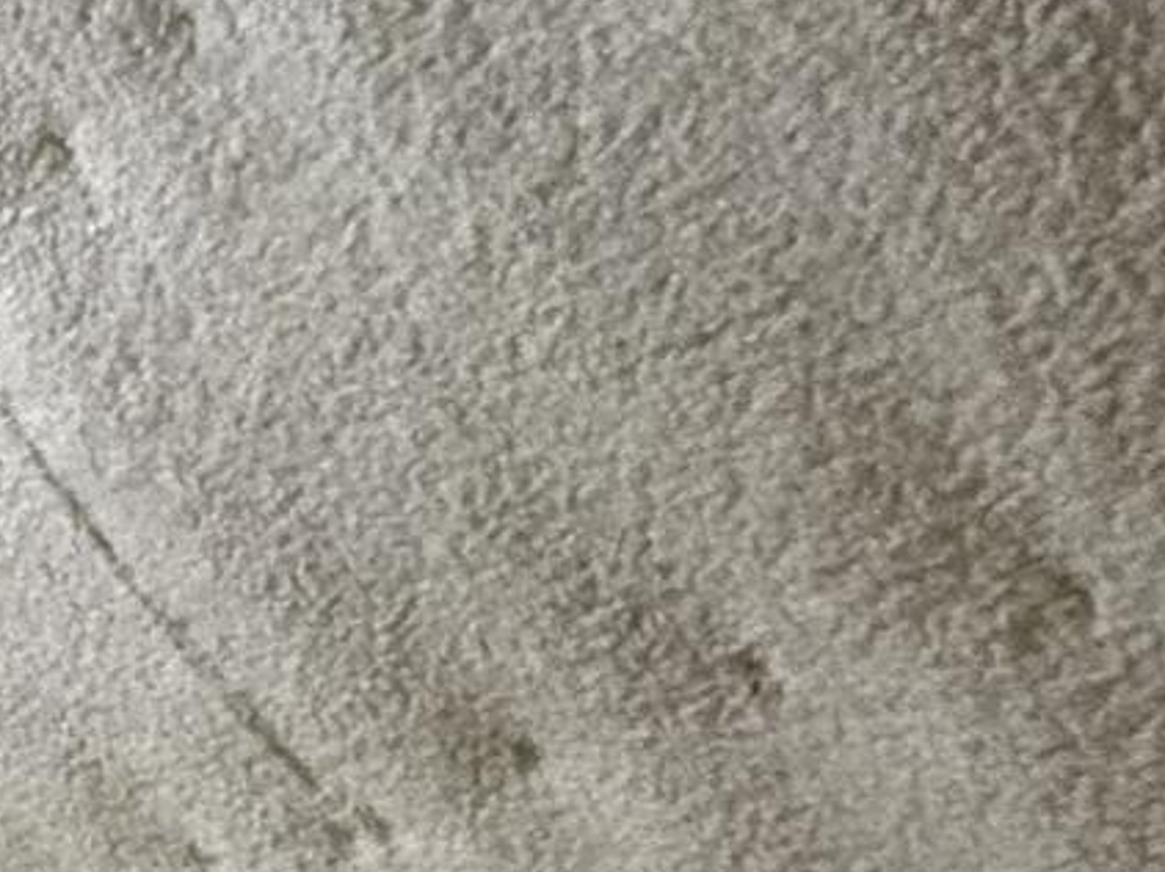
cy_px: 1838
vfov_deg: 15.9
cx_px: -1212
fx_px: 2287
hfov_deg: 18.2
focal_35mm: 68
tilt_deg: -16.5
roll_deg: -0.7
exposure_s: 1/60
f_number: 2.2
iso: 1000
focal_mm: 2.22
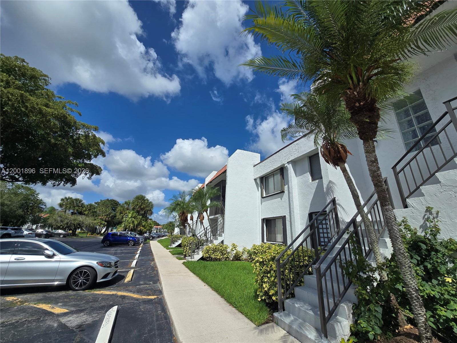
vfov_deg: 89.9
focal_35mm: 13
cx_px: 228
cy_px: 172
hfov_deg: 106.2
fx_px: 172
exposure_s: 1/3956
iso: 50
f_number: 2.2
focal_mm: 2.2
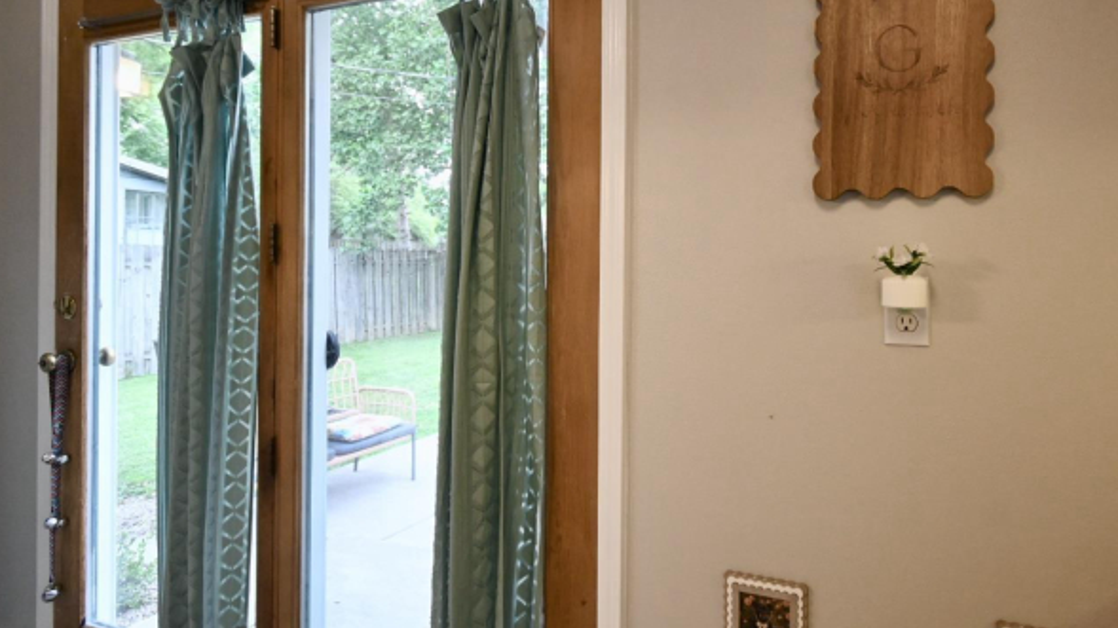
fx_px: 593
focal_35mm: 20
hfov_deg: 85.1
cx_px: 691
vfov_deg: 55.6
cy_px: 262
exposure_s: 1/125
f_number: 4.5
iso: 1400
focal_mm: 10
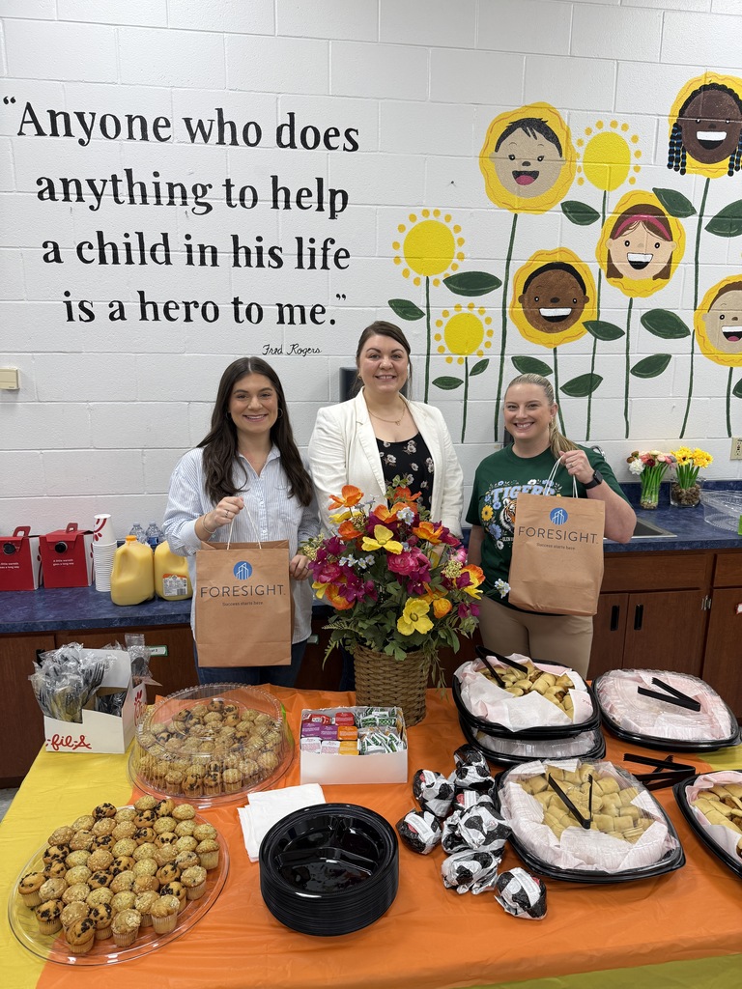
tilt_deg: -12.4
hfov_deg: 56.8
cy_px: 494
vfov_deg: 71.6
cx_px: 371
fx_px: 686
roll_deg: -0.2
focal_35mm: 24
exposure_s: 1/121
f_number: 1.78
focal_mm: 6.76
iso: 100
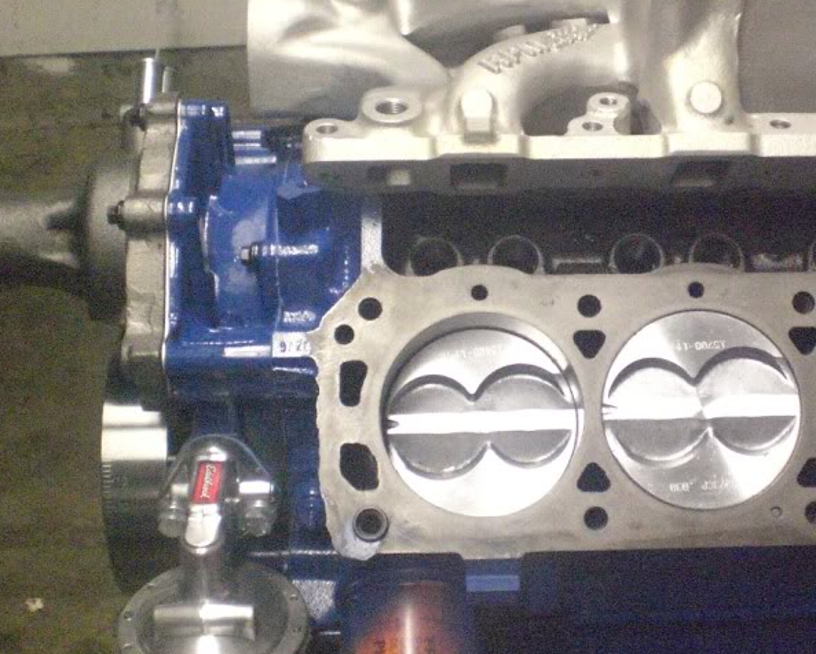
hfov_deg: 29.1
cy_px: 274
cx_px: 618
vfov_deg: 23.8
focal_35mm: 64
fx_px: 1546
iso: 800
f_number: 3.1
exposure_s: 1/50
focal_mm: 6.3
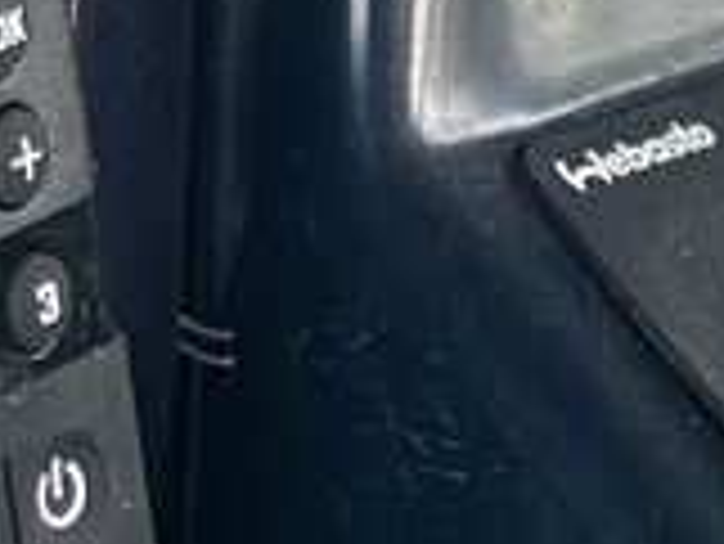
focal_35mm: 358
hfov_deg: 5.5
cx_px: 171
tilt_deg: -21.0
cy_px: -166
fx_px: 7493
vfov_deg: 4.1
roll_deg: -3.2
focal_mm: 6.86
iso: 80
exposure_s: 1/248
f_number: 1.78
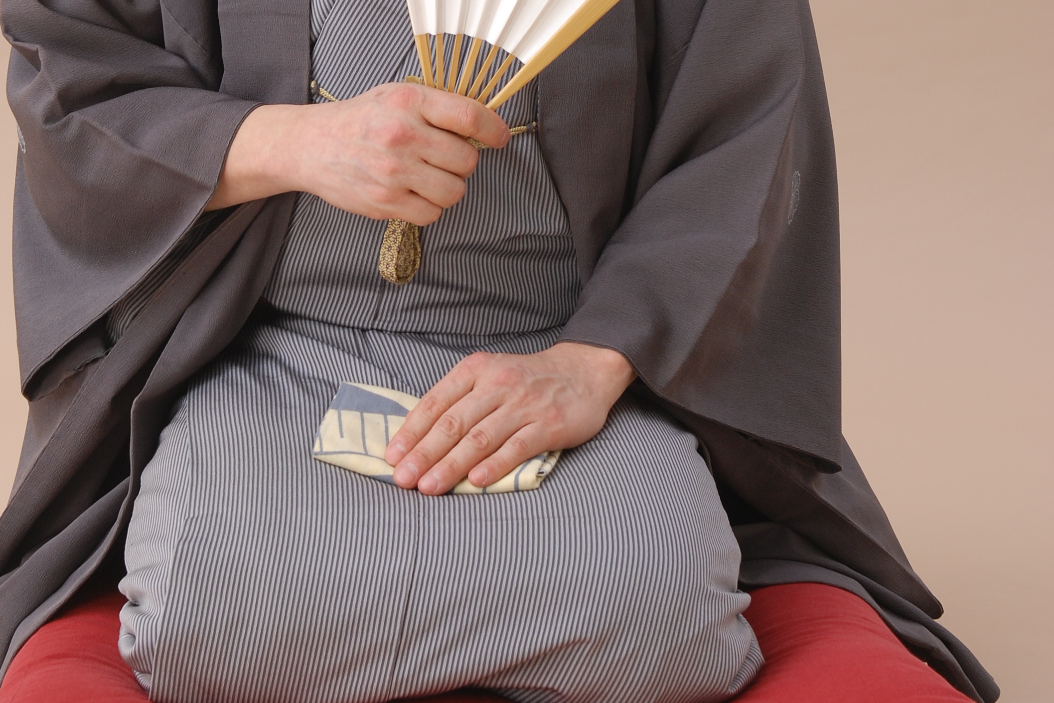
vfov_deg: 10.3
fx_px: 3864
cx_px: 435
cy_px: -5
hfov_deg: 15.5
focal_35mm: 132
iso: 200
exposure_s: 1/80
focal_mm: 48
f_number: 5
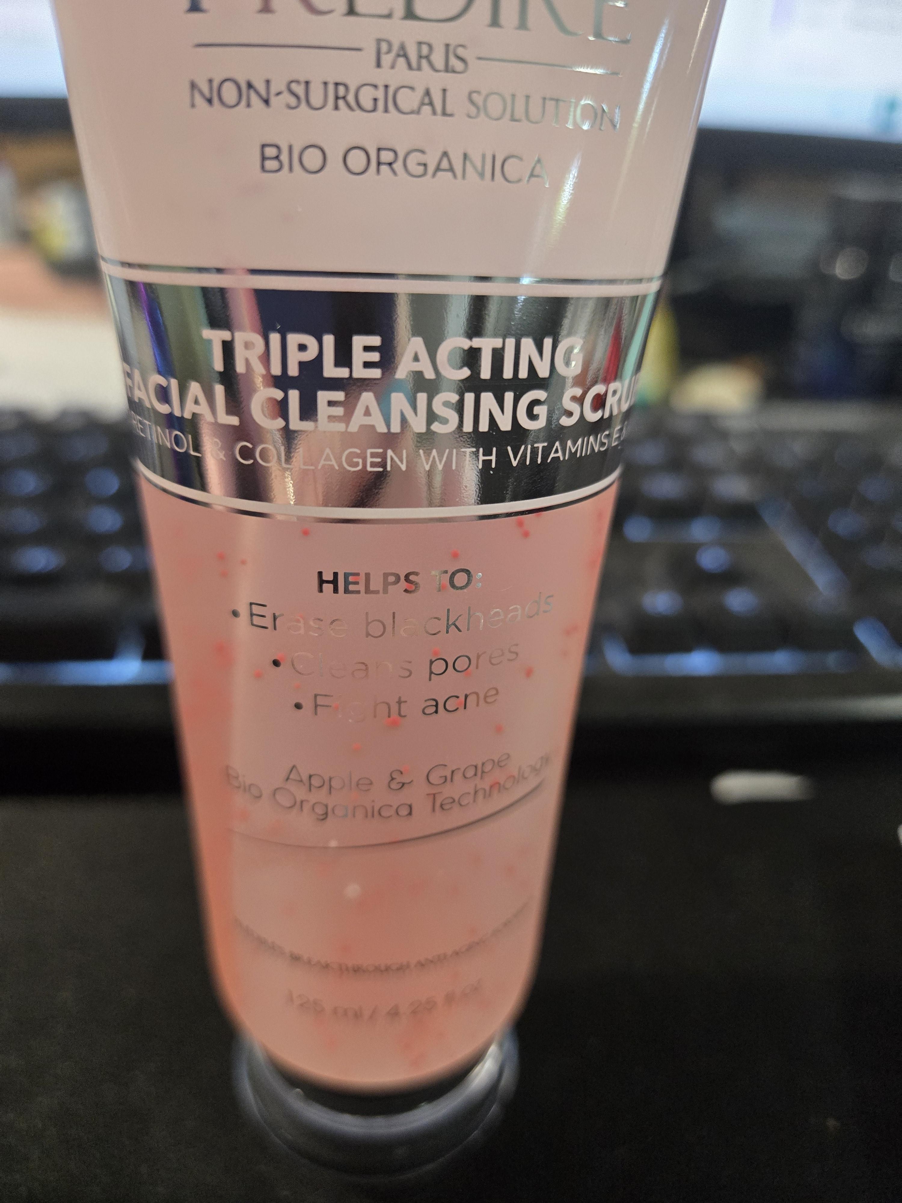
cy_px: 602
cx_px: 451
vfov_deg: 73.9
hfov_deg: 58.9
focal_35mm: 23
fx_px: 799
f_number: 1.8
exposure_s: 1/120
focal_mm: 5.4
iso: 640
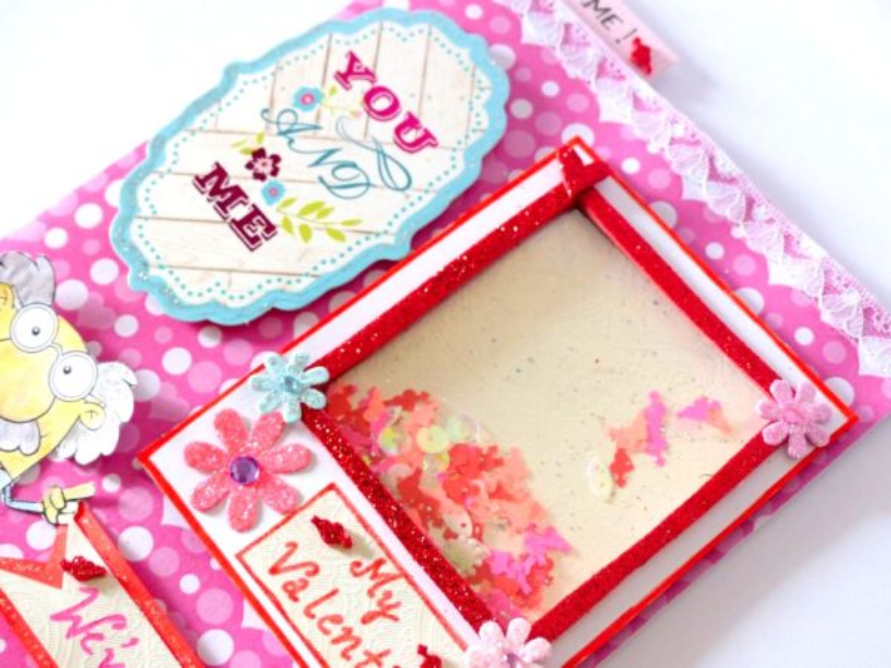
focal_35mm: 59
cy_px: 334
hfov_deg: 32.7
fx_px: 1519
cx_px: 446
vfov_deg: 24.8
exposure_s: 1/60
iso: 320
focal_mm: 10.5
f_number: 2.8
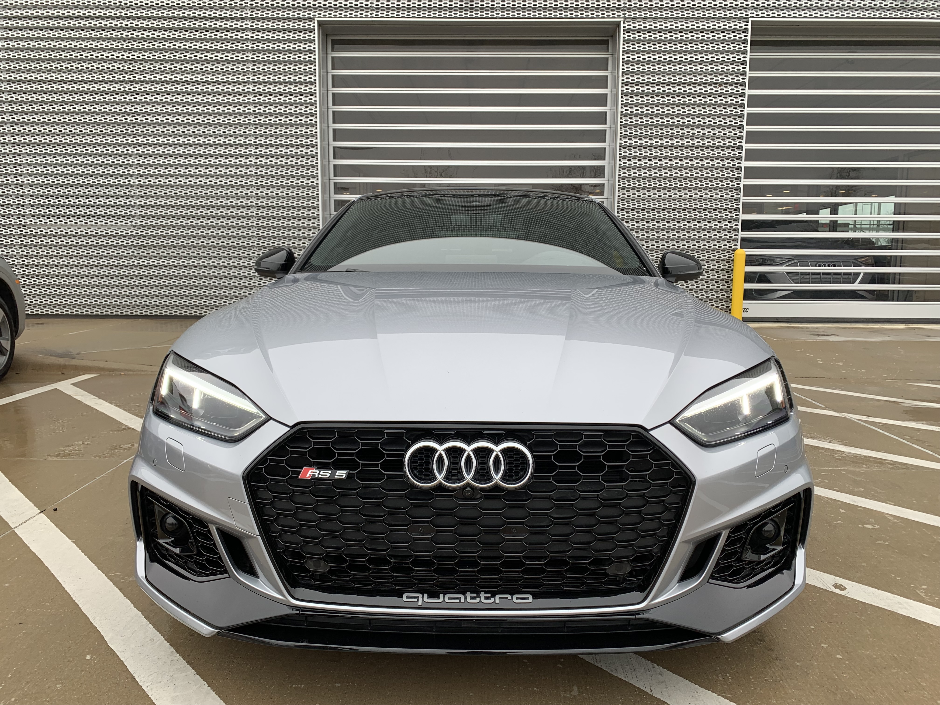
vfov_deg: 53.1
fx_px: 706
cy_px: 352
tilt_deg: -6.4
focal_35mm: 26
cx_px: 470
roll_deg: -0.1
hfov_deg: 67.3
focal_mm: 4.25
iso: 25
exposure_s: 1/176
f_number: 1.8
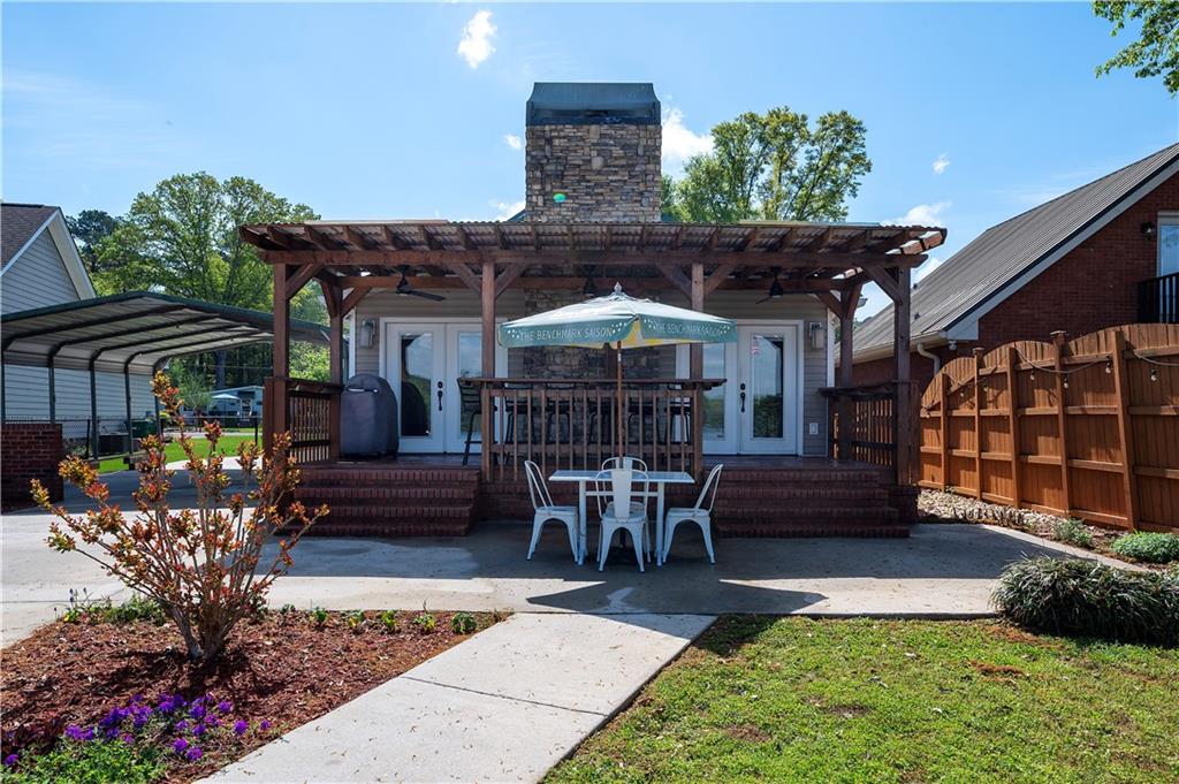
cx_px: 590
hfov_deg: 74.9
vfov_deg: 54.0
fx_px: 769
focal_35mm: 24
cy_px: 392
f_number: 11
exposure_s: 1/250
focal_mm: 23.5
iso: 125
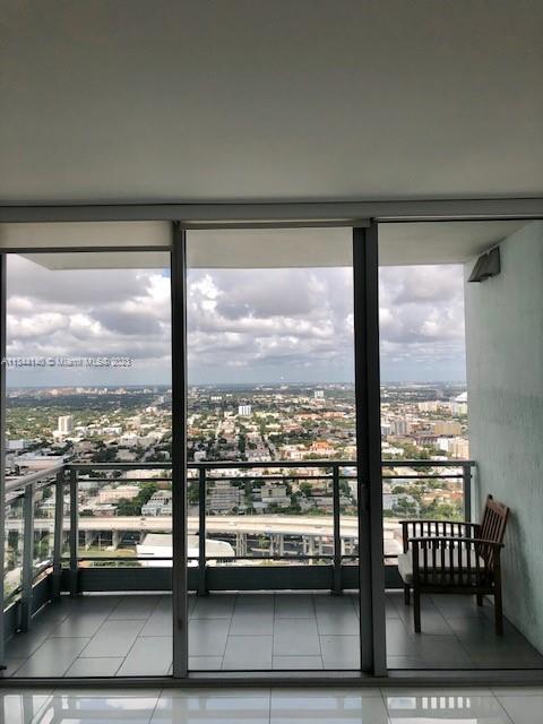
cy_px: 362
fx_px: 586
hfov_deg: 49.7
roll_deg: +0.2
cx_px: 272
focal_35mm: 28
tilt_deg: +2.0
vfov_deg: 63.4
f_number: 1.8
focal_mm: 3.99
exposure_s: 1/1453
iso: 32
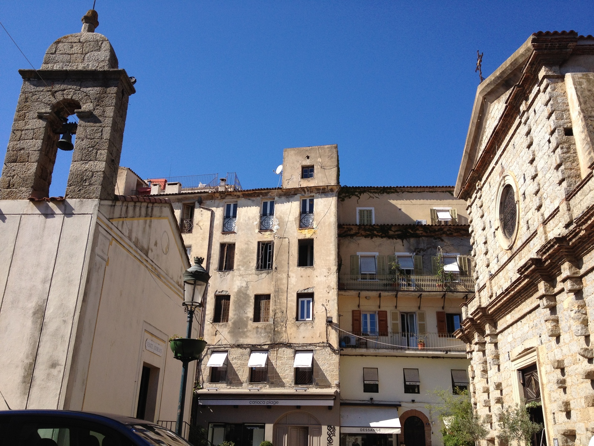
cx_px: 297
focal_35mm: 35
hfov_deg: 52.6
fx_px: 601
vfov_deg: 40.7
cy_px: 223
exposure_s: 1/1623
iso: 64
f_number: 2.4
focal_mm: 4.28
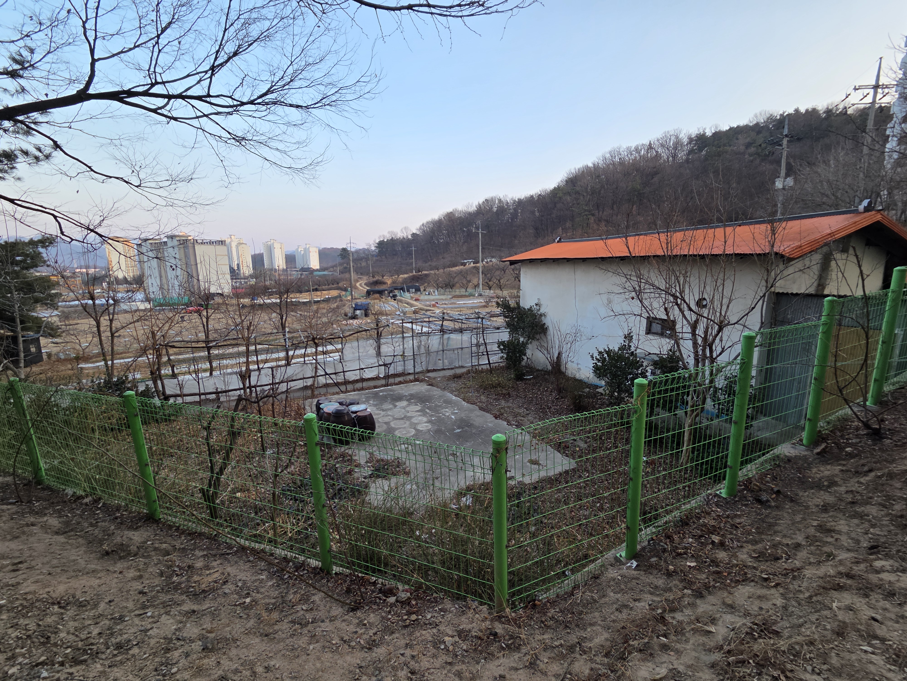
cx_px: 454
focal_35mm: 13
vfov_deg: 89.9
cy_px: 340
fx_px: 341
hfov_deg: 106.2
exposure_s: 1/175
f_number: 2.2
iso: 50
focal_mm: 2.2
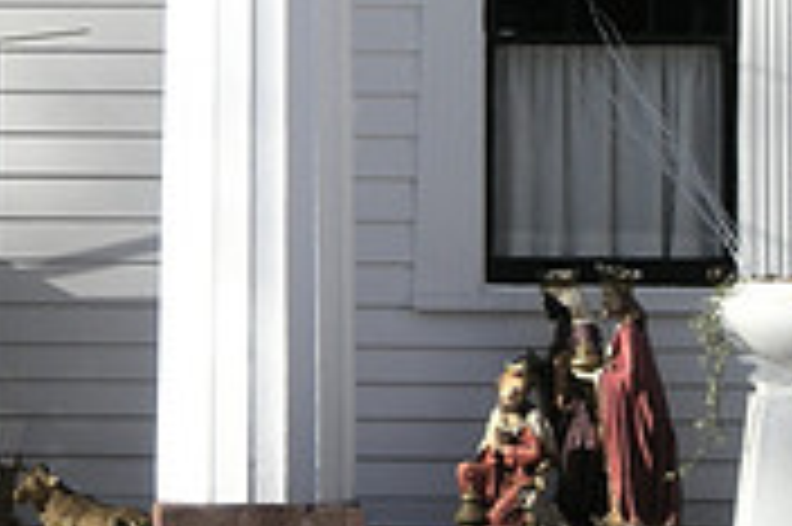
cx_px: -284
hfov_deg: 5.7
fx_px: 7912
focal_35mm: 360
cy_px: 38
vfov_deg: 3.8
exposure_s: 1/261
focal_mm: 17.1
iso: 50
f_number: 4.7
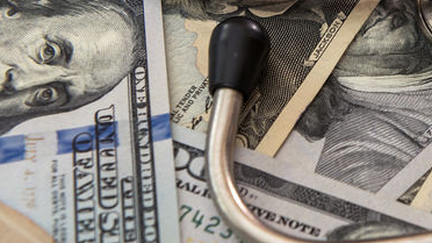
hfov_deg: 16.8
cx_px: 471
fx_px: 1420
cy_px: 15
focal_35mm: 124
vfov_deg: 9.7
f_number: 7.1
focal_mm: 52
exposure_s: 1/200
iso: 250
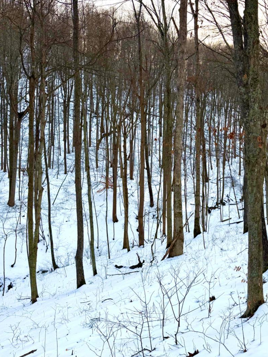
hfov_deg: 41.2
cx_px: 182
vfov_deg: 53.9
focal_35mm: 34
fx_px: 351
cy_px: 169
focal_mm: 6.76
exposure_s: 1/353
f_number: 1.78
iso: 80
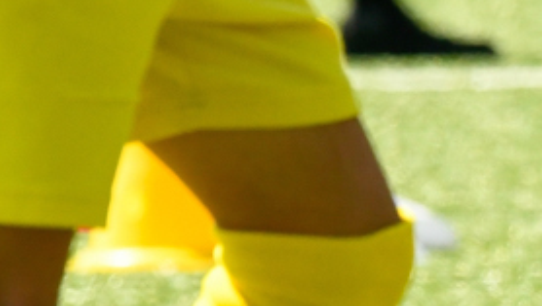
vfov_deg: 0.8
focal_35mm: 1445
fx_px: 20787
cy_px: -101
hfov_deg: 1.5
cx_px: 1388
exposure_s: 1/1600
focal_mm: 200
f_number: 7.1
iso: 1000
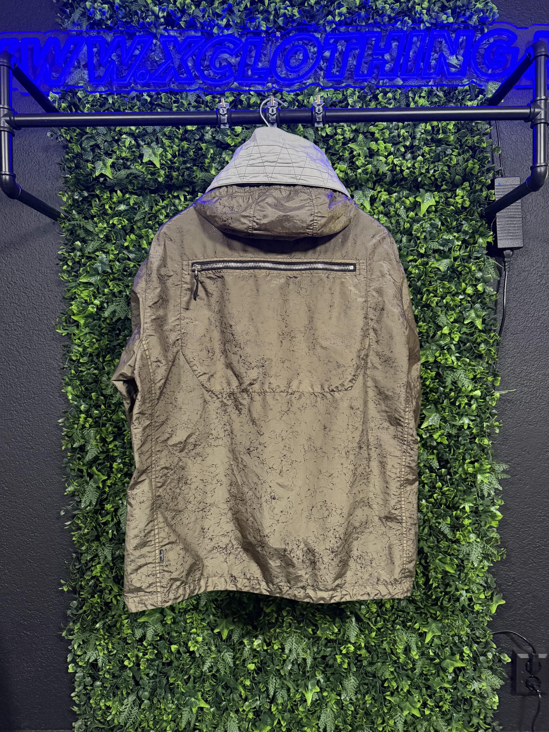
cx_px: 274
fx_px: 508
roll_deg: -0.6
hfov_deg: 56.8
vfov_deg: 71.6
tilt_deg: -1.7
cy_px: 366
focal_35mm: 24
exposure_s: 1/42
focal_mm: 6.76
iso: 800
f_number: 1.78
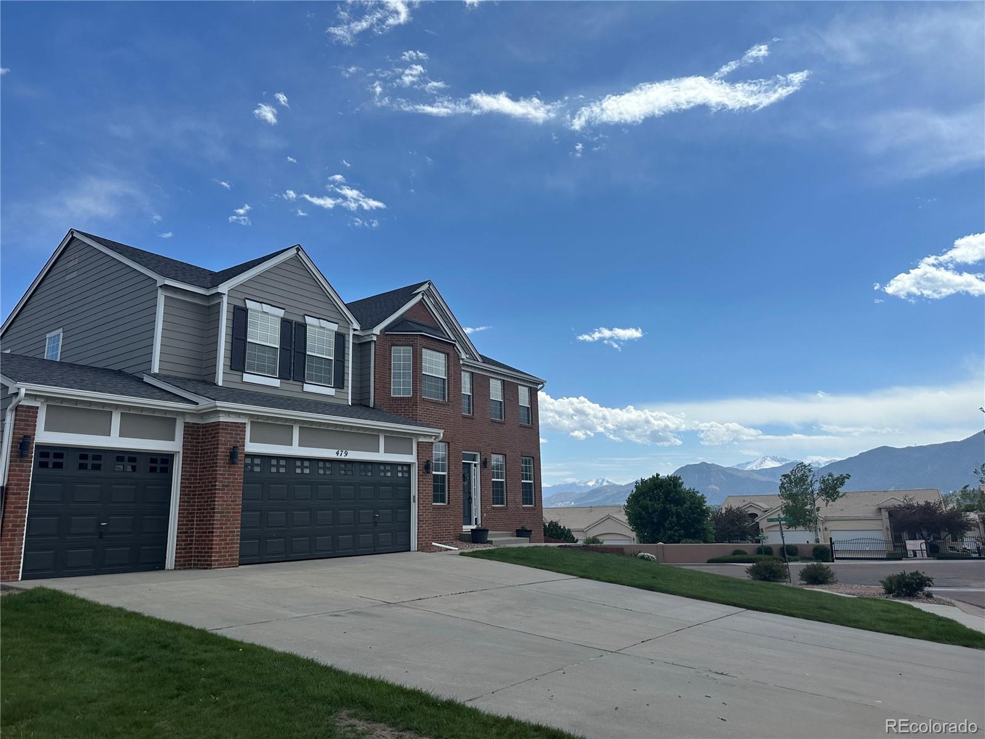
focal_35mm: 24
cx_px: 492
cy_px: 370
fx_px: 683
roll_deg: +1.4
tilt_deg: +13.1
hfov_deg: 71.6
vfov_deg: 56.8
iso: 80
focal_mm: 6.86
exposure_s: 1/6623
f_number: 1.78
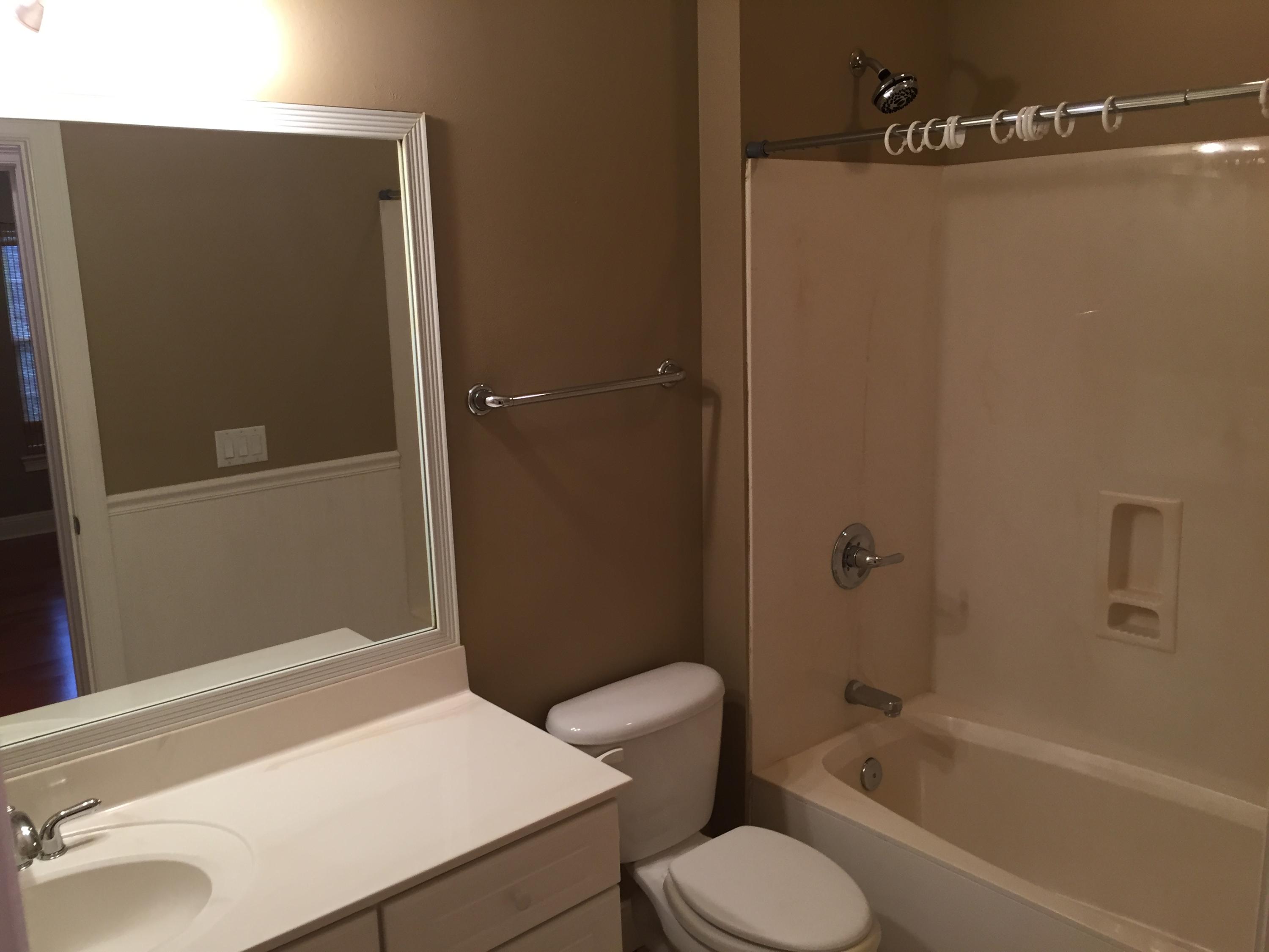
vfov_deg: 48.2
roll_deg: +2.0
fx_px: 1063
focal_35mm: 29
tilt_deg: -11.8
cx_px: 634
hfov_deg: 61.7
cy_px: 476
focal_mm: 4.15
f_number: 2.2
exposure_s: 1/30
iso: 64
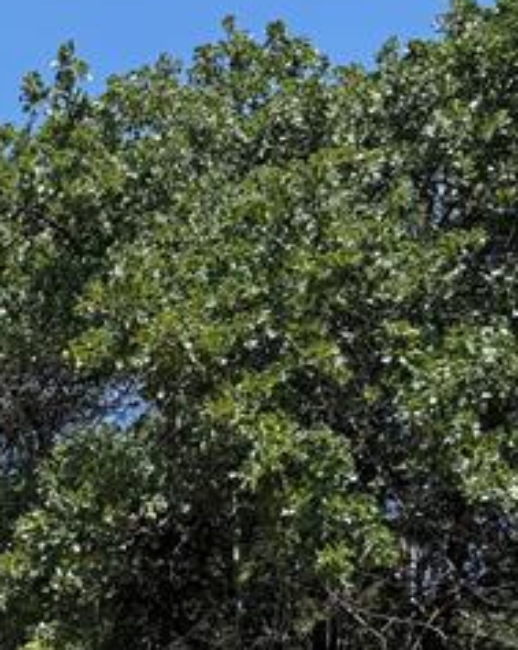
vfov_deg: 22.9
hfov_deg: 18.4
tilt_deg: +7.9
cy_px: 795
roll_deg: -0.5
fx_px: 1459
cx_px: -206
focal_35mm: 76
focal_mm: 6.76
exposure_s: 1/2611
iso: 80
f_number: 1.78
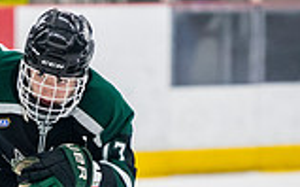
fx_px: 6534
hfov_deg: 2.6
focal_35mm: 800
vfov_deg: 1.6
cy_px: 268
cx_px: 61
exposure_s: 1/640
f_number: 3.2
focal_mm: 185
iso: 3200
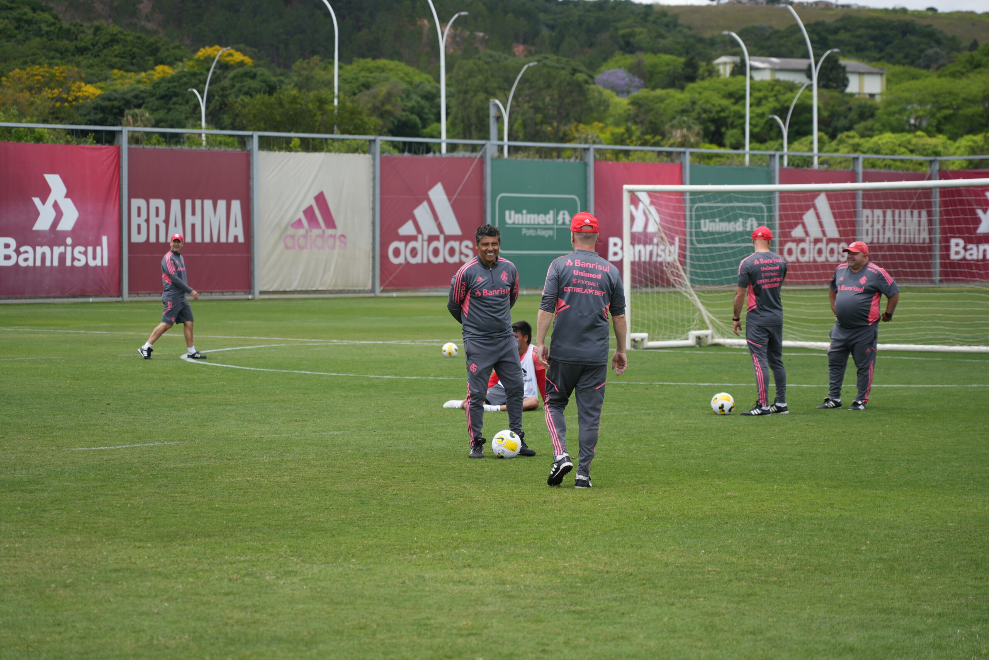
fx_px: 2885
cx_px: 494
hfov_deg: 19.5
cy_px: 330
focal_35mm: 105
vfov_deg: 13.0
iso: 100
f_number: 4
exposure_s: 1/500
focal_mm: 105
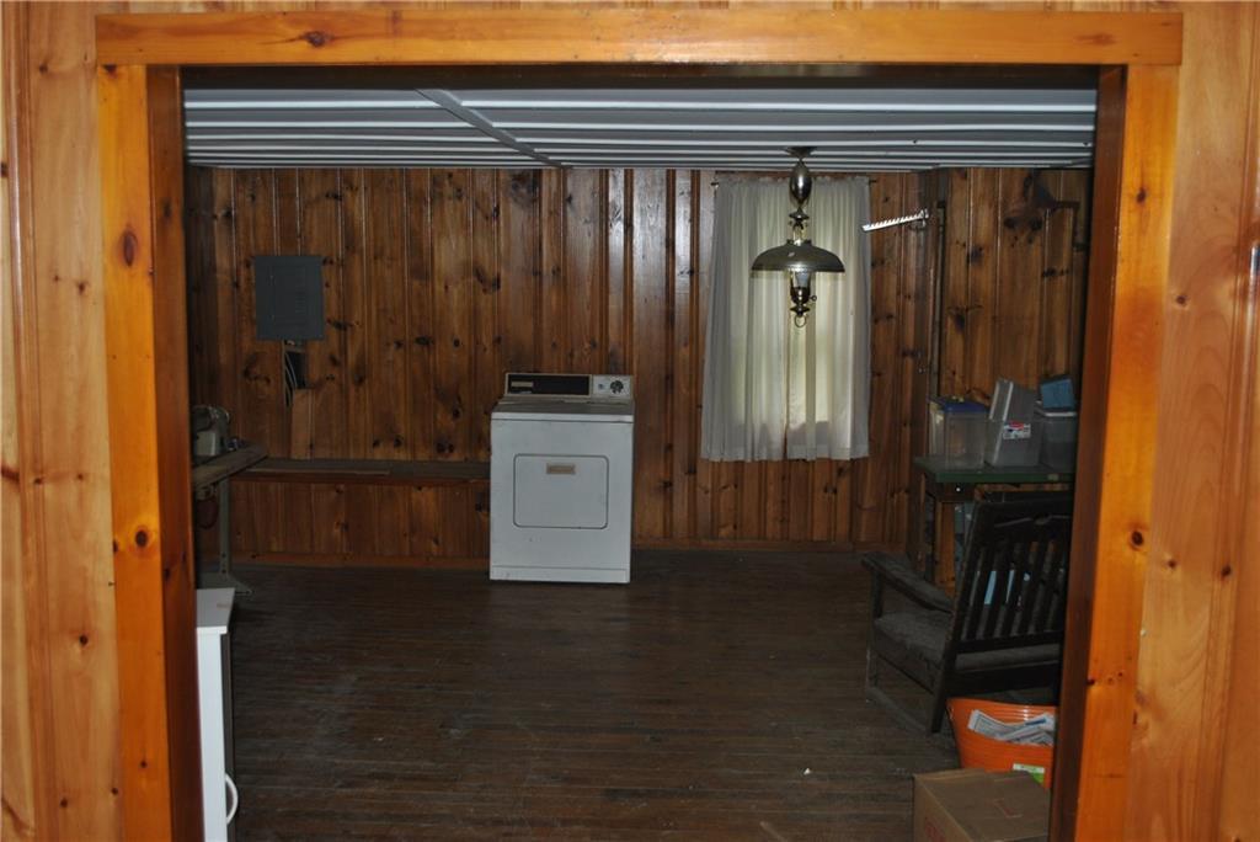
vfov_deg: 36.9
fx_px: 1261
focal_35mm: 36
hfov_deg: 53.1
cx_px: 630
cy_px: 421
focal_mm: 24
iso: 200
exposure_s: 1/60
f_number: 4
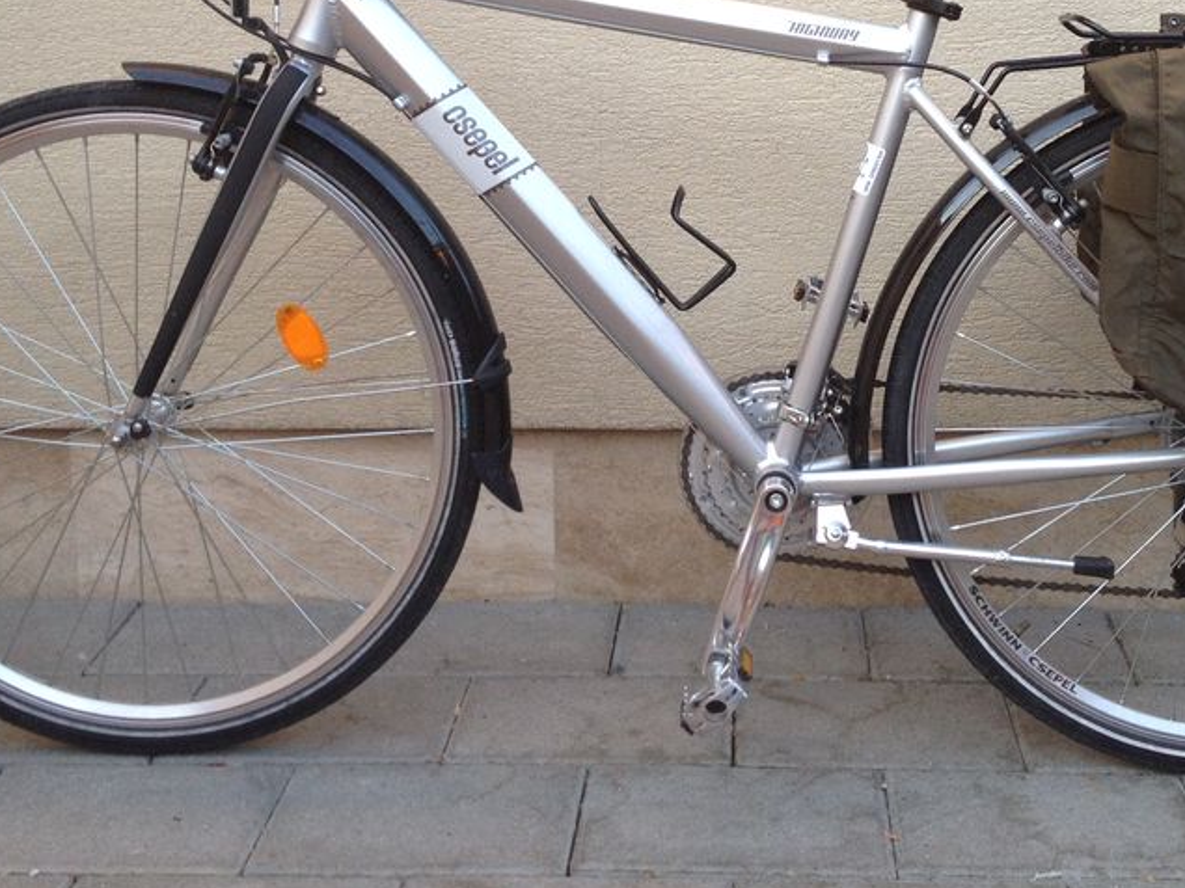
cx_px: 730
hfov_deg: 34.8
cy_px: 210
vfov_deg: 26.2
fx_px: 1883
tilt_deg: -10.0
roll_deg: -0.4
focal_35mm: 55
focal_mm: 4.28
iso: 64
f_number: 2.4
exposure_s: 1/120
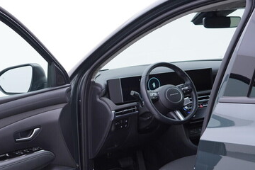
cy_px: 119
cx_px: 73
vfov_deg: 24.4
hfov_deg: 35.7
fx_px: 390
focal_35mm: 55
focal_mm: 24
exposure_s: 1/50
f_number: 3.2
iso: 125
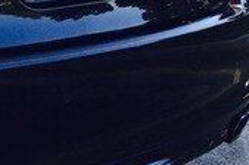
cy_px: -94
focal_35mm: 118
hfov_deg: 15.0
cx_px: -202
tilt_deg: -7.1
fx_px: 815
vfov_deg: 11.1
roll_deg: -0.4
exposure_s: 1/460
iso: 32
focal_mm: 4.15
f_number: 2.2
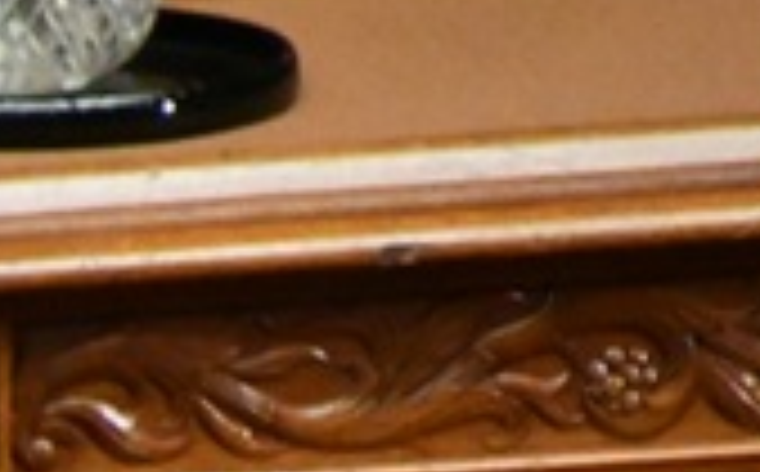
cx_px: -818
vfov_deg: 0.5
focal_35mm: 2447
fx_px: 50599
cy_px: 1335
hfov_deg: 0.9
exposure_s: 1/160
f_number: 6.3
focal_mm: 300
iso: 12800
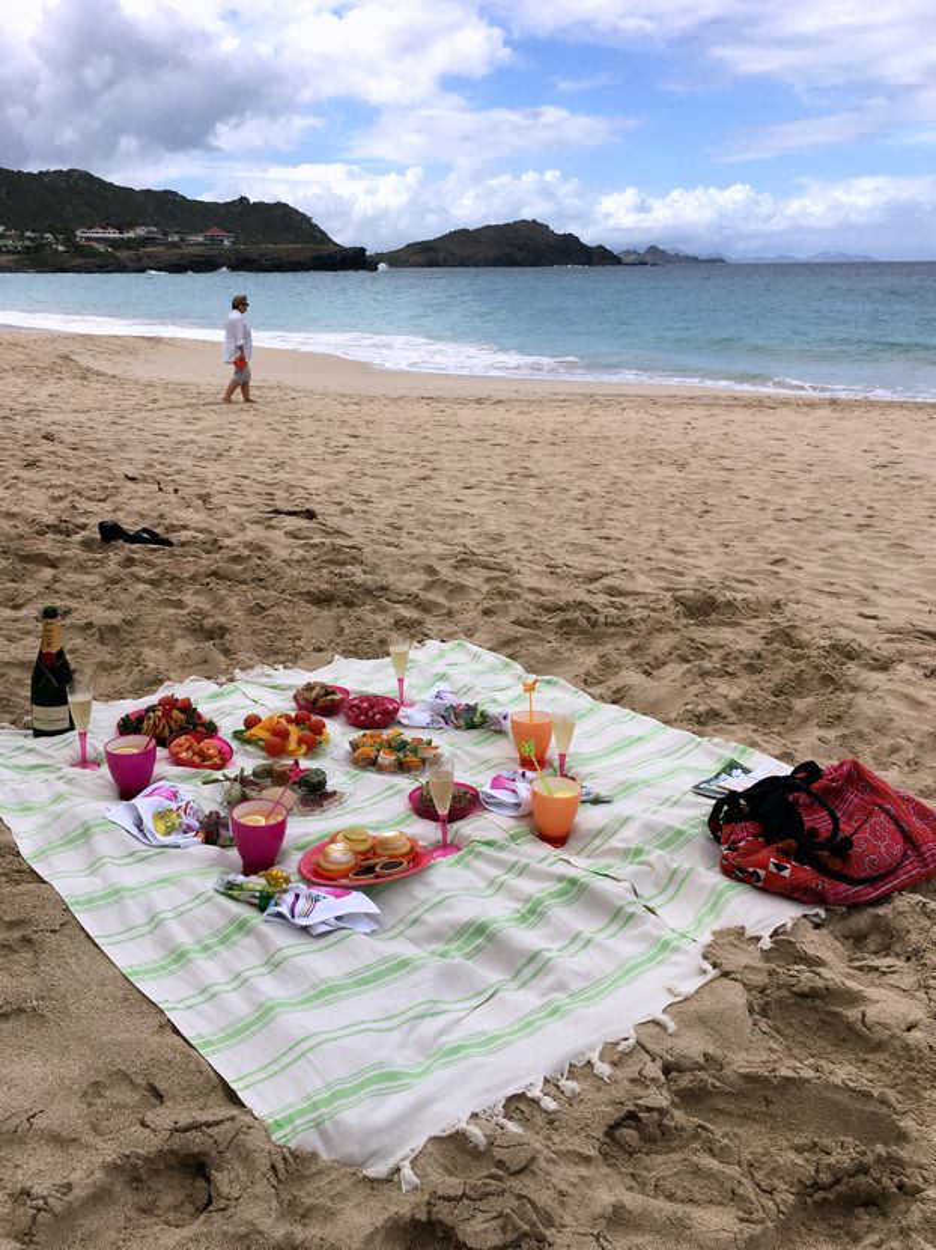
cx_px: 468
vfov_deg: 61.7
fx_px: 1046
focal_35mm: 29
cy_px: 625
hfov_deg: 48.2
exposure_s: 1/2137
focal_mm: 4.15
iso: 25
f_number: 2.2
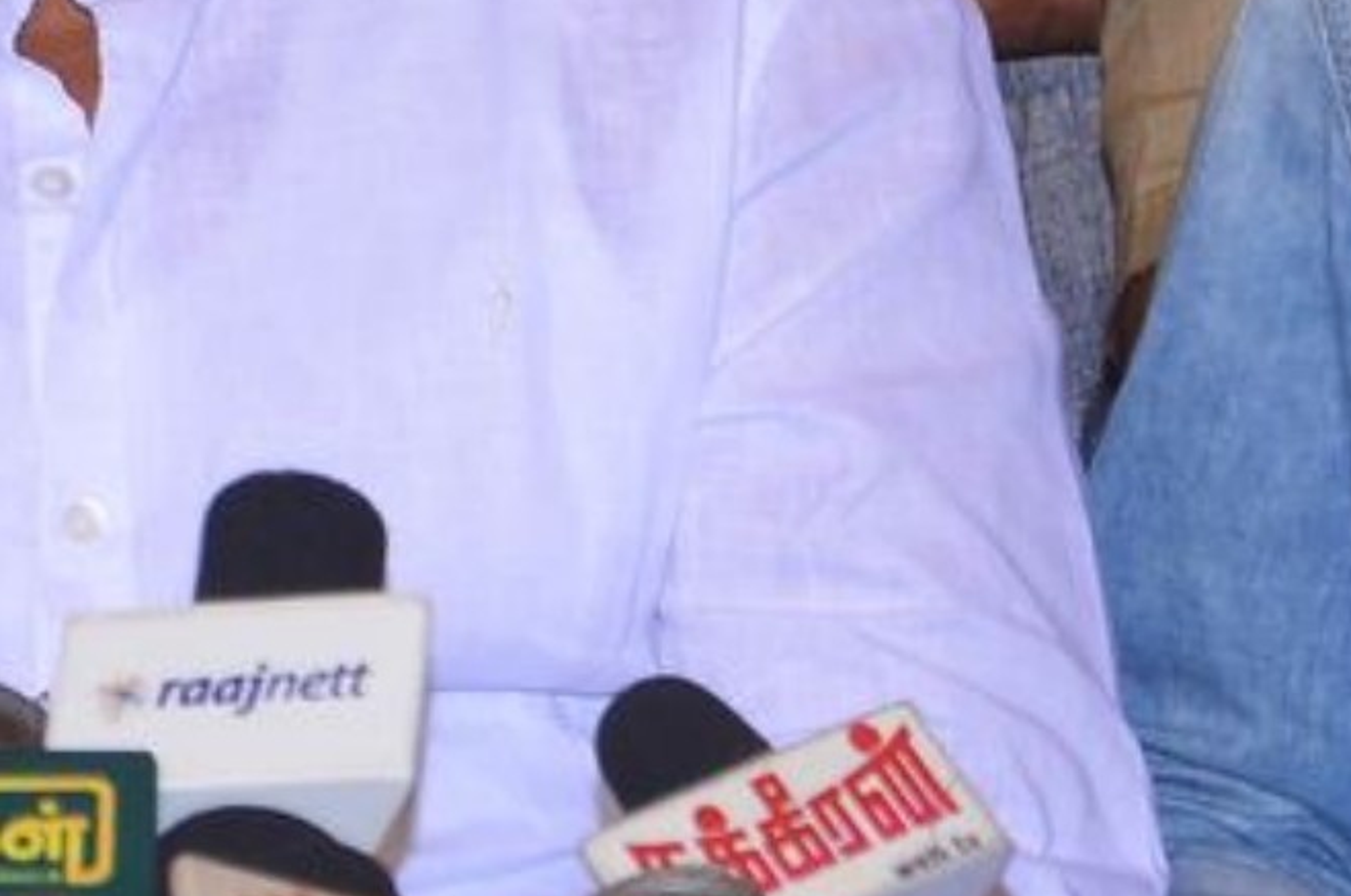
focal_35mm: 505
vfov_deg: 2.7
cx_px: 268
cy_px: -164
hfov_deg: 4.1
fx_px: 18919
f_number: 6.3
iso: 1100
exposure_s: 1/125
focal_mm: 98
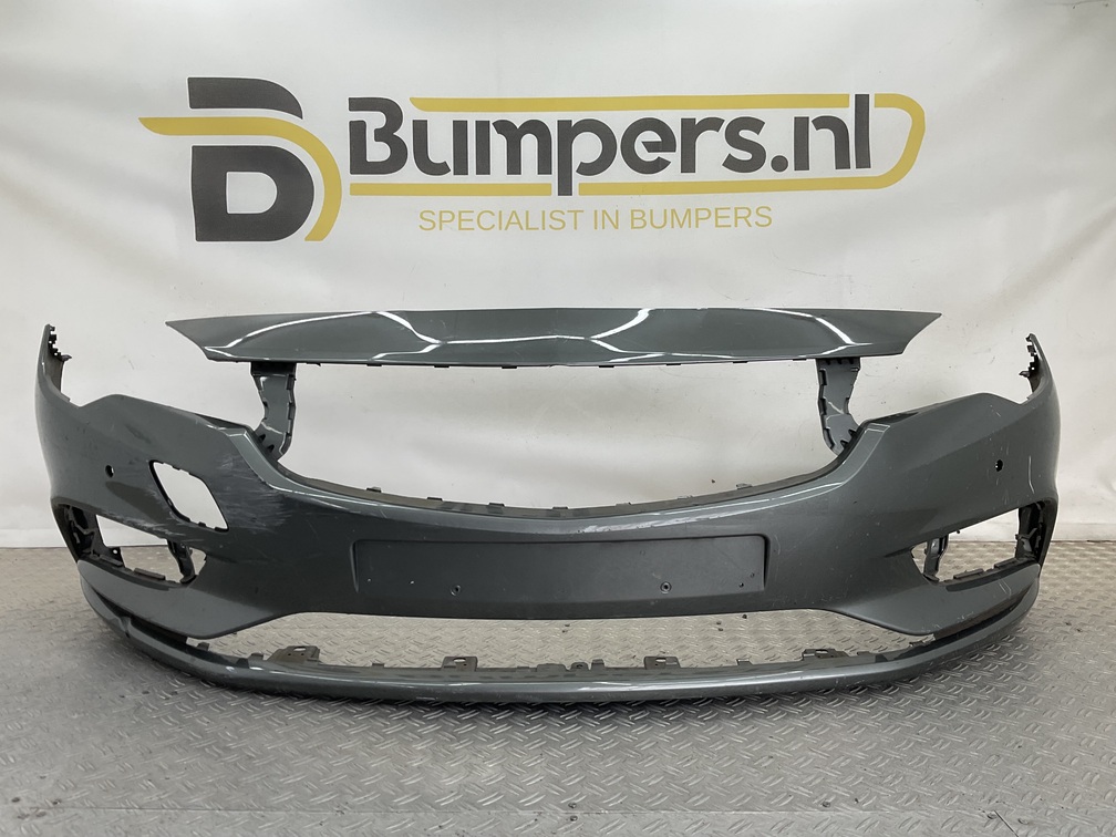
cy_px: 418
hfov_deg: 61.7
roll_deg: -0.6
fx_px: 935
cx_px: 558
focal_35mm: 29
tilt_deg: -7.0
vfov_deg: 48.2
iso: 16
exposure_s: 1/126
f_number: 1.8
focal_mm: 3
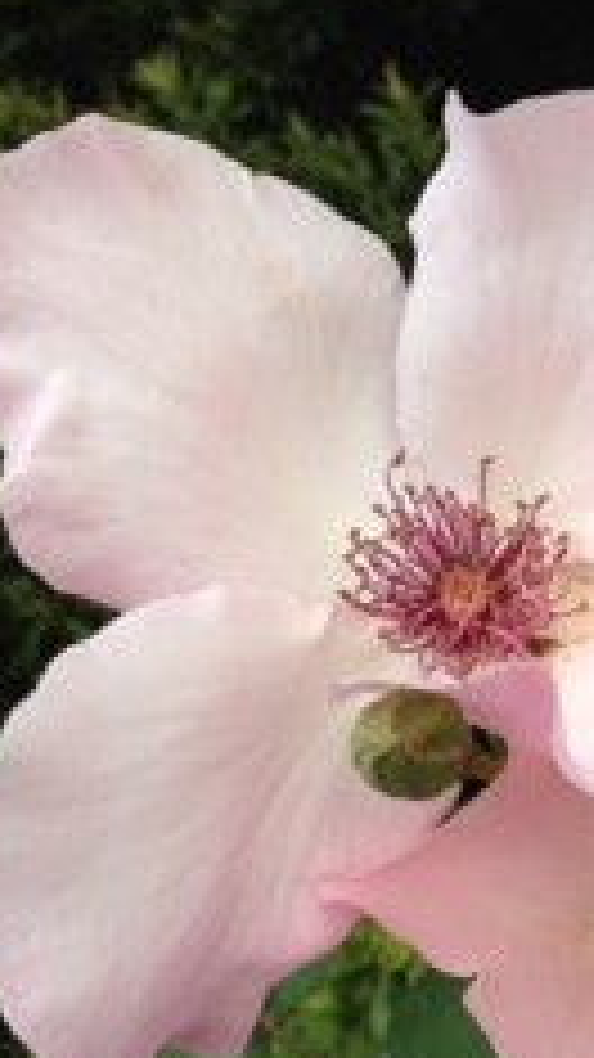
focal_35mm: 73
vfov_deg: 28.8
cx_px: 832
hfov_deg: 15.5
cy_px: 698
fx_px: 2046
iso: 64
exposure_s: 1/552
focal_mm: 4.28
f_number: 2.4
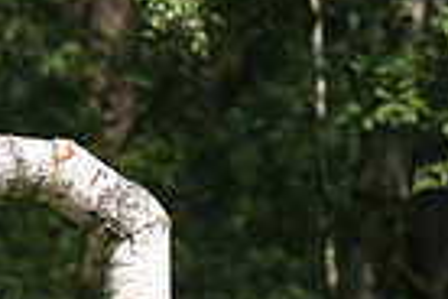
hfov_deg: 1.4
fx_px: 18304
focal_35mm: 1471
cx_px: -464
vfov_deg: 0.9
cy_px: 346
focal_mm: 350
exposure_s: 1/1250
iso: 360
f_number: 5
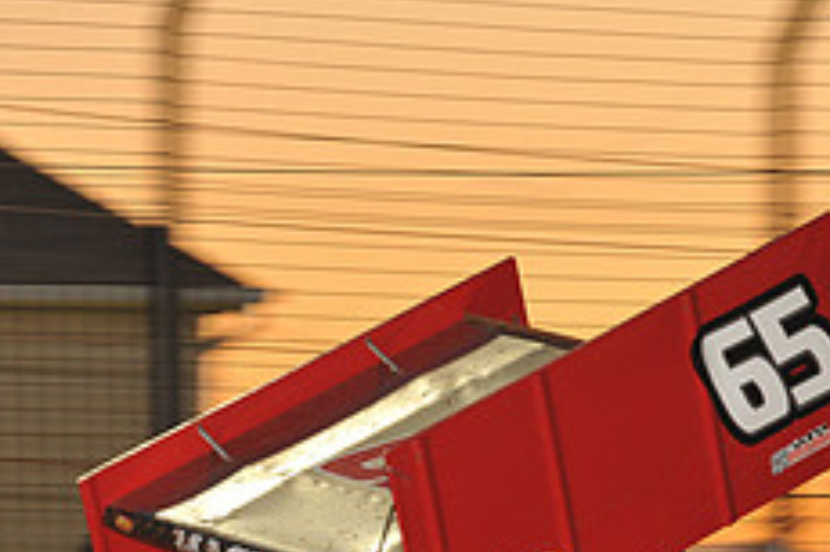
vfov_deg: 4.5
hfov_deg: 6.8
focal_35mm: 302
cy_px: 657
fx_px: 6958
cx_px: 263
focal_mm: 120
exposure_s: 1/320
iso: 640
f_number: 6.3
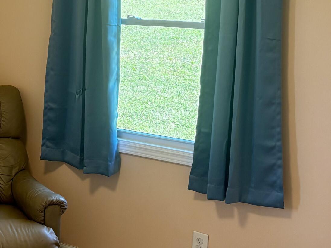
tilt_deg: -6.5
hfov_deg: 25.1
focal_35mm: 71
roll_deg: -1.1
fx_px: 679
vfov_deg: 20.5
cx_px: -49
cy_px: 57
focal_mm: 5.96
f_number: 1.6
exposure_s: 1/120
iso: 125
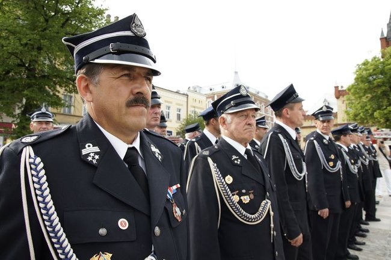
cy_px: 130
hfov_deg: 70.5
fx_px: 277
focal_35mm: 26
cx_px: 196
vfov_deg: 50.3
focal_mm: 17
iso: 100
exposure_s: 1/60
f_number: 6.3
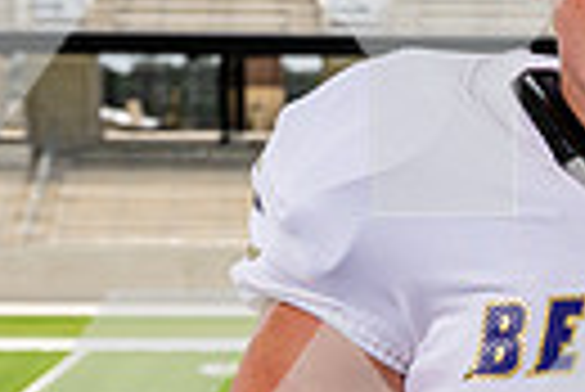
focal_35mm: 201
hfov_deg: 10.1
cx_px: 648
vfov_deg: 6.8
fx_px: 3270
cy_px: 529
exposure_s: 1/250
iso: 100
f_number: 6.3
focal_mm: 45
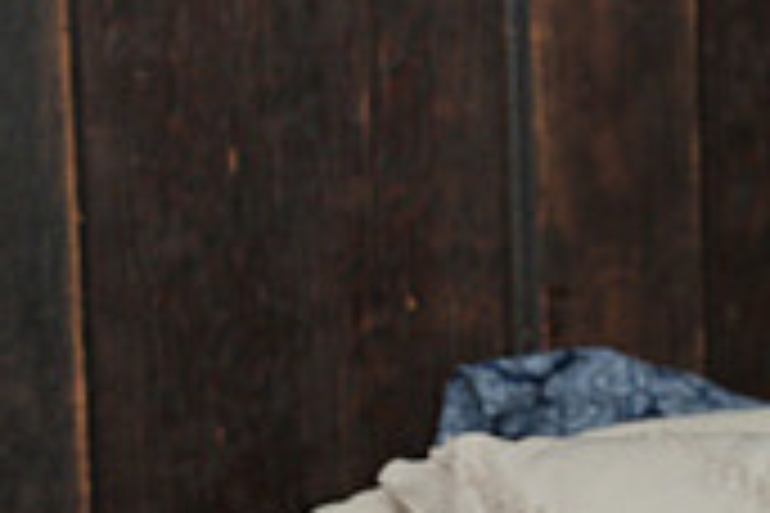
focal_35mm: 173
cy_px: 830
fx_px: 3700
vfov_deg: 7.8
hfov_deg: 11.5
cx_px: -338
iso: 800
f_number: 4
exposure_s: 1/320
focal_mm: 51
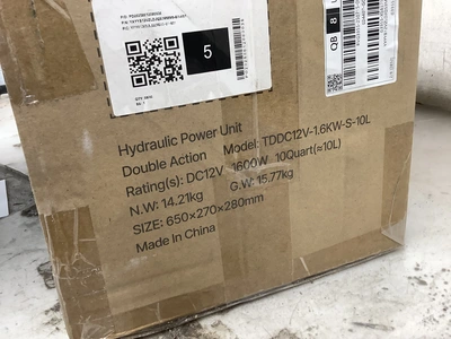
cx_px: 226
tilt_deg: -21.6
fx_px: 404
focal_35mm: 31
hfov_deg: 58.4
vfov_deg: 45.4
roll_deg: +6.3
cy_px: 170
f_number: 2.4
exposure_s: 1/60
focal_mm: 3.3
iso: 100
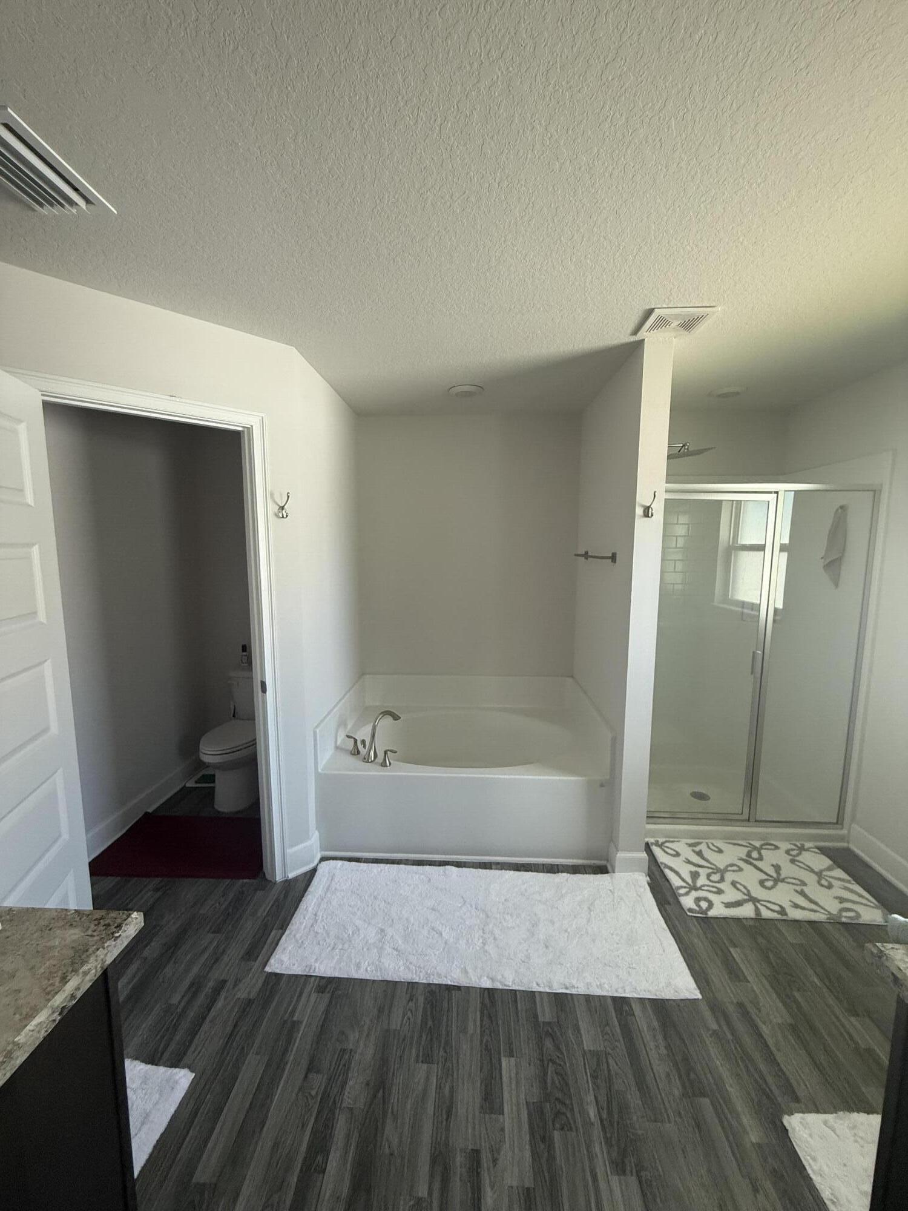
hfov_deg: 85.7
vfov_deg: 102.1
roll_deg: -1.0
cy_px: 606
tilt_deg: -6.7
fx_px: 490
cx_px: 454
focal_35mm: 14
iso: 200
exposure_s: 1/99
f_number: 2.2
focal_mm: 2.22
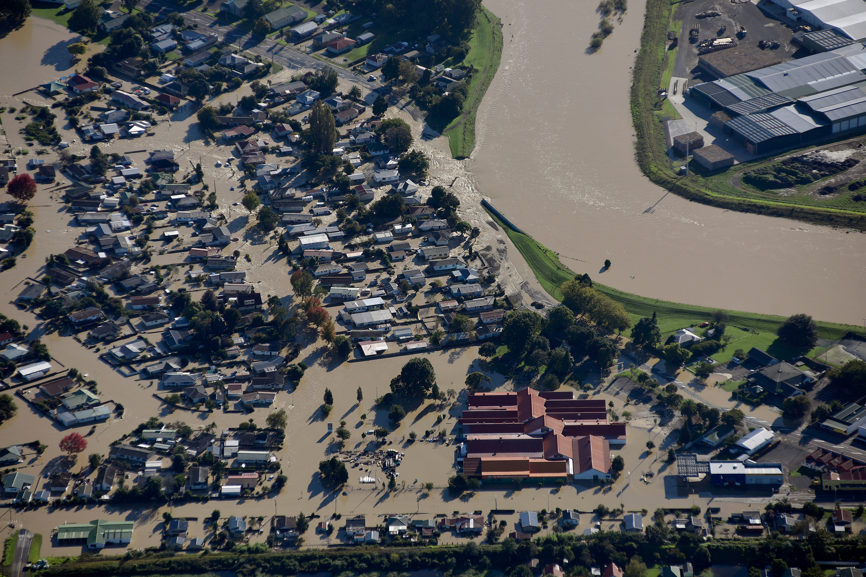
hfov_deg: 10.3
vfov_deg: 6.9
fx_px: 4811
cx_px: 433
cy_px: 288
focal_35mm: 200
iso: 160
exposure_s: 1/1000
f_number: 5.6
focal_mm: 200
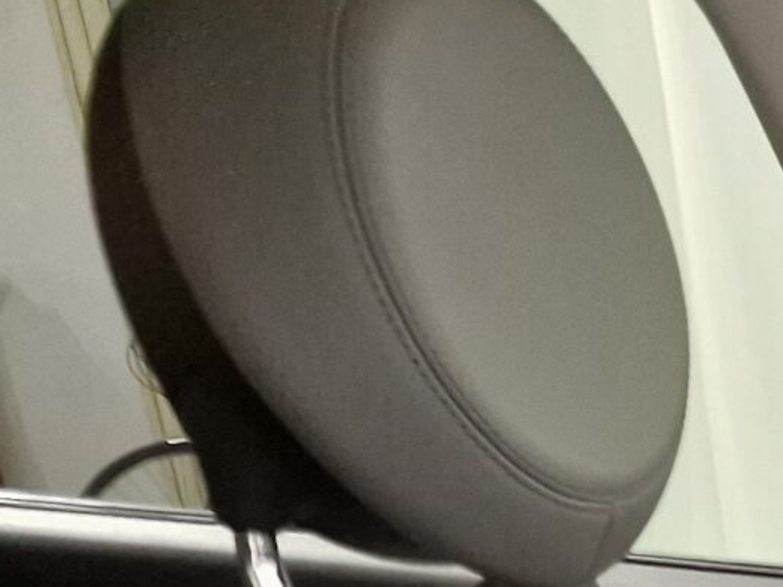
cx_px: 1768
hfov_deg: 13.7
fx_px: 2532
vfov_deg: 11.3
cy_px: 1341
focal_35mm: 112
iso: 500
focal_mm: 6.4
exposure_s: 1/33
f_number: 1.8
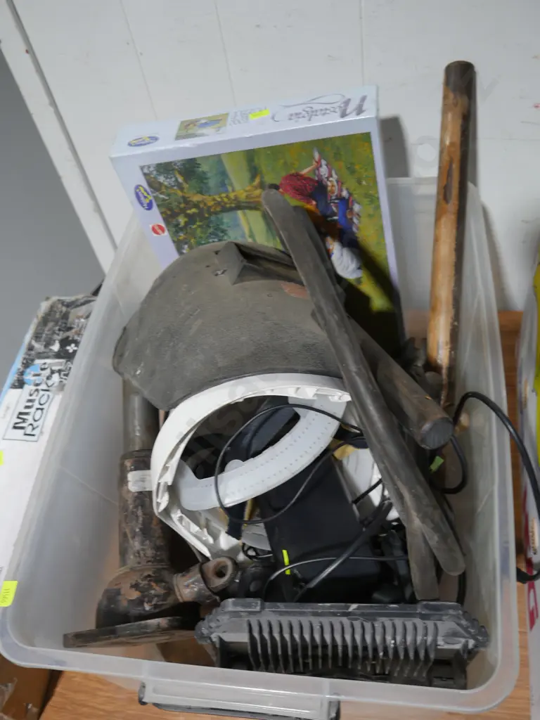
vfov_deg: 56.8
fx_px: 666
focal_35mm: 32
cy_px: 360
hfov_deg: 44.2
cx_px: 270
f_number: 3.6
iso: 250
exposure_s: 1/60
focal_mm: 16
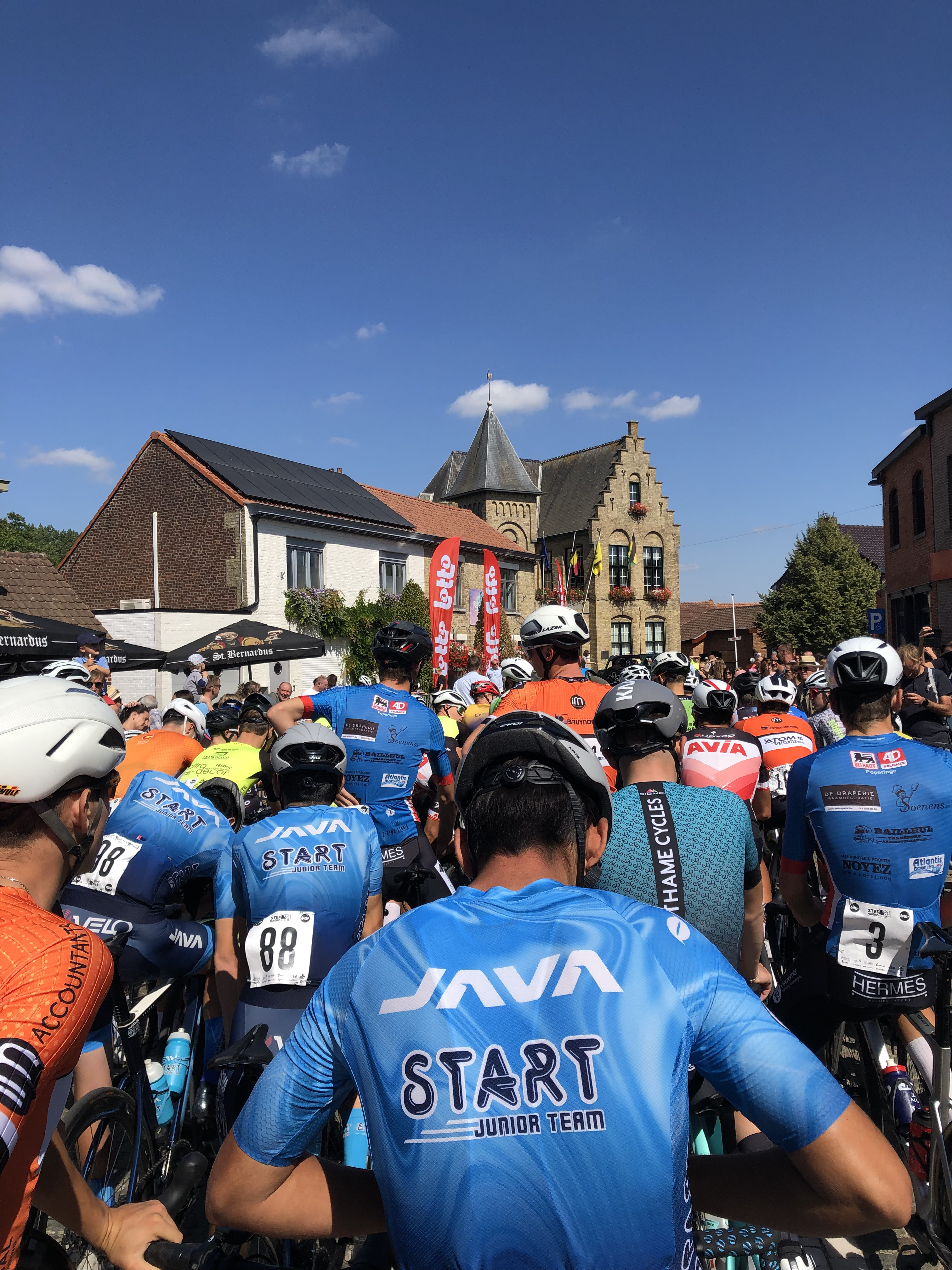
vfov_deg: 63.4
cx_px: 476
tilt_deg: +2.5
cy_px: 635
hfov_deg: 49.7
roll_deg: +1.7
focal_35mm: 28
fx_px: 1027
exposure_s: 1/2667
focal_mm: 4
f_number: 1.8
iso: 20
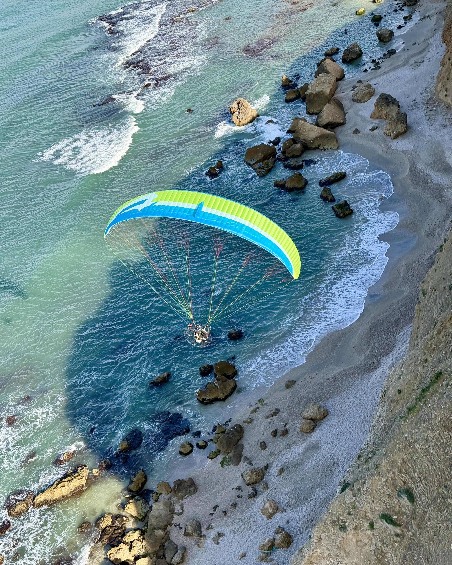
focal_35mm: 51
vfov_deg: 36.6
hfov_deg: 29.7
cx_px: 223
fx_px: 853
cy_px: 263
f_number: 1.78
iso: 80
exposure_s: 1/2342
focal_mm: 6.76
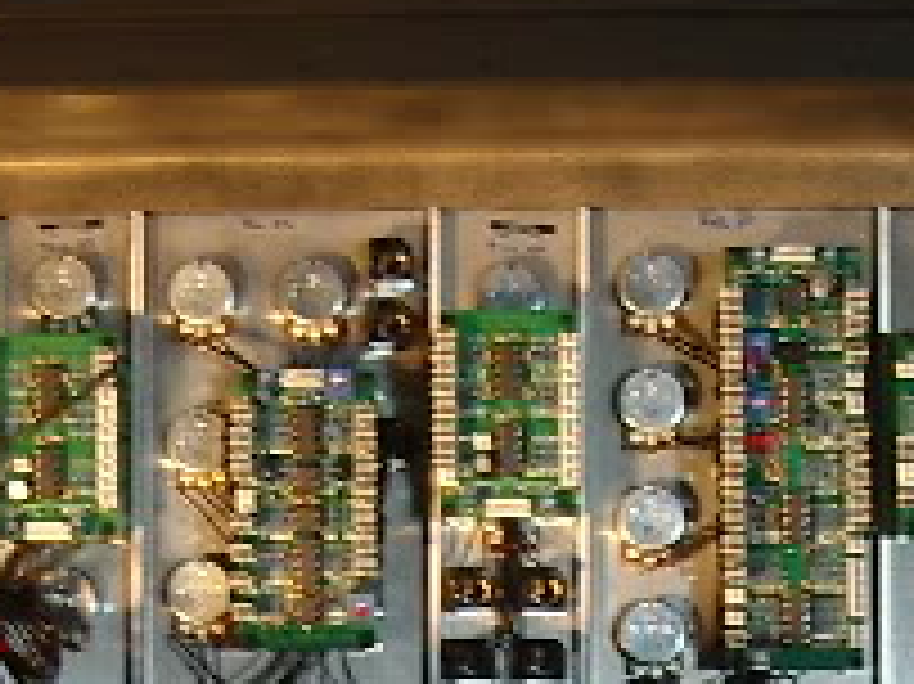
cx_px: 585
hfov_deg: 16.4
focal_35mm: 120
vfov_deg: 12.0
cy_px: 904
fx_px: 3167
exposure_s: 1/20
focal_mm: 5.8
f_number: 2.6
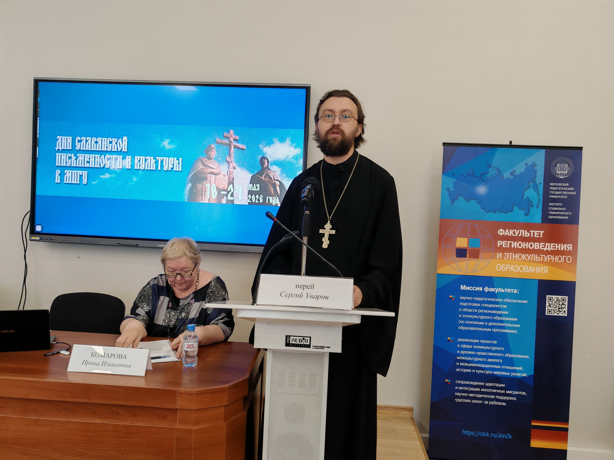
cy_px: 230
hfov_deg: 65.3
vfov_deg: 51.4
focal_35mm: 27
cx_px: 307
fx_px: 479
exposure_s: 1/100
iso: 200
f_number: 1.95
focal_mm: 5.52
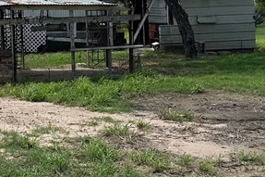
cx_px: 5
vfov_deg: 15.1
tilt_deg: +2.2
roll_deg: +2.4
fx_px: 655
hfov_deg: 22.1
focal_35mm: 89
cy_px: 6
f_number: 1.78
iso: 80
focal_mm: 6.86
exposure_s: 1/7576
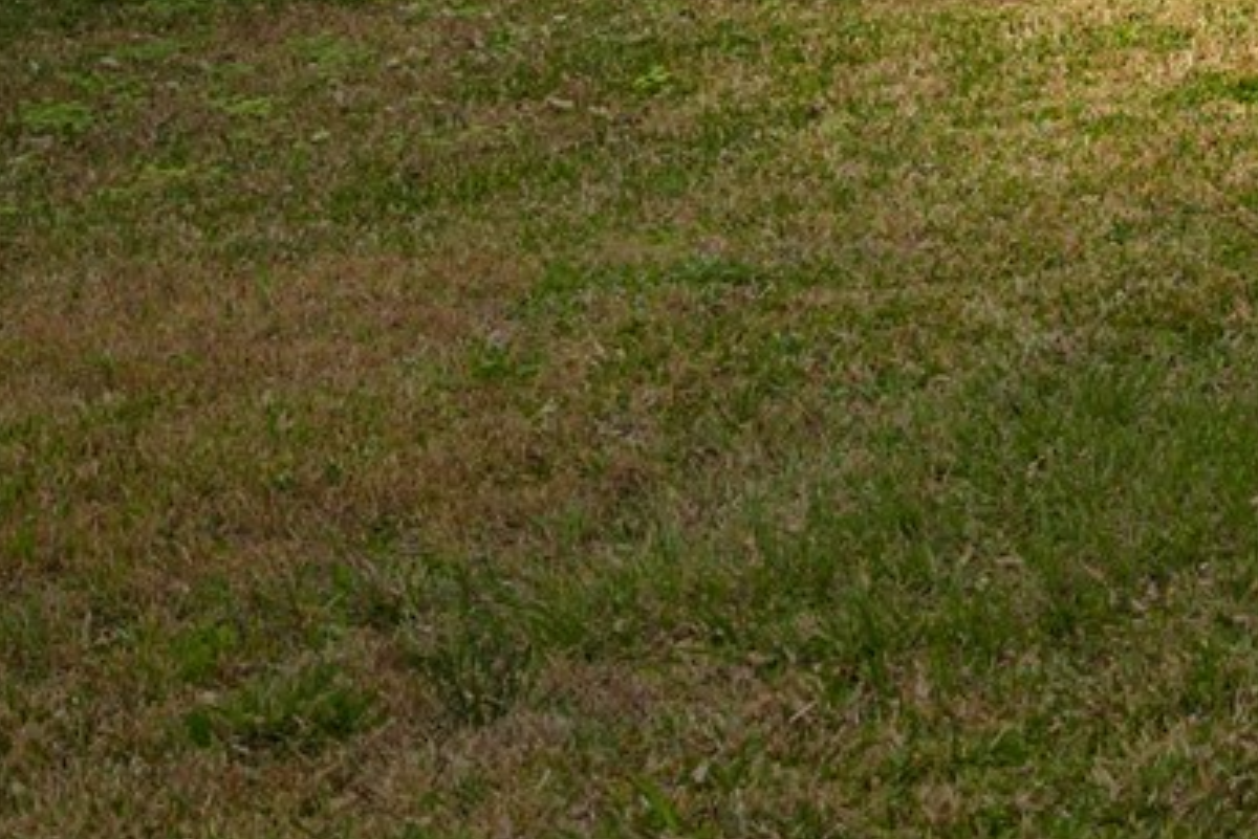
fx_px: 6641
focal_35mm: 190
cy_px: -830
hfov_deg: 9.9
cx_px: 2727
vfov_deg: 7.0
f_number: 8
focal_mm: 35
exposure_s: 1/250
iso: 125
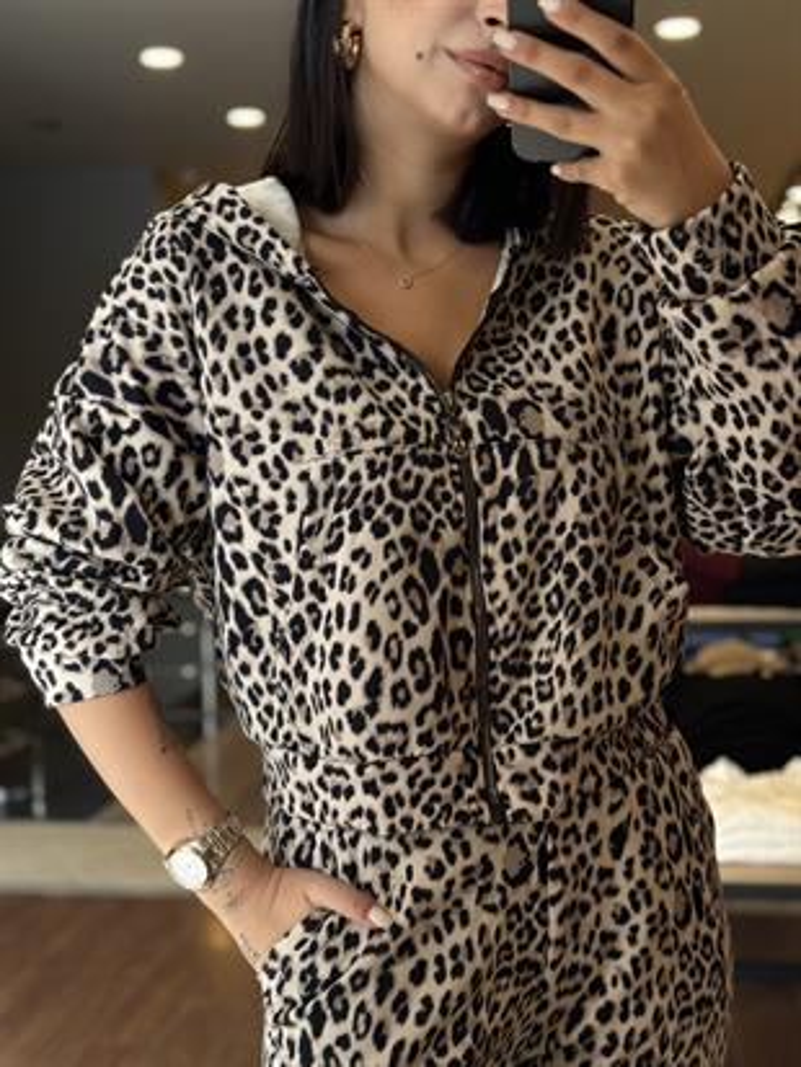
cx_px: 400
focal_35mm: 48
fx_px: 1480
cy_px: 534
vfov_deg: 39.6
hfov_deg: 30.3
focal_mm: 6.86
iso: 125
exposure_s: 1/172
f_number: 1.78
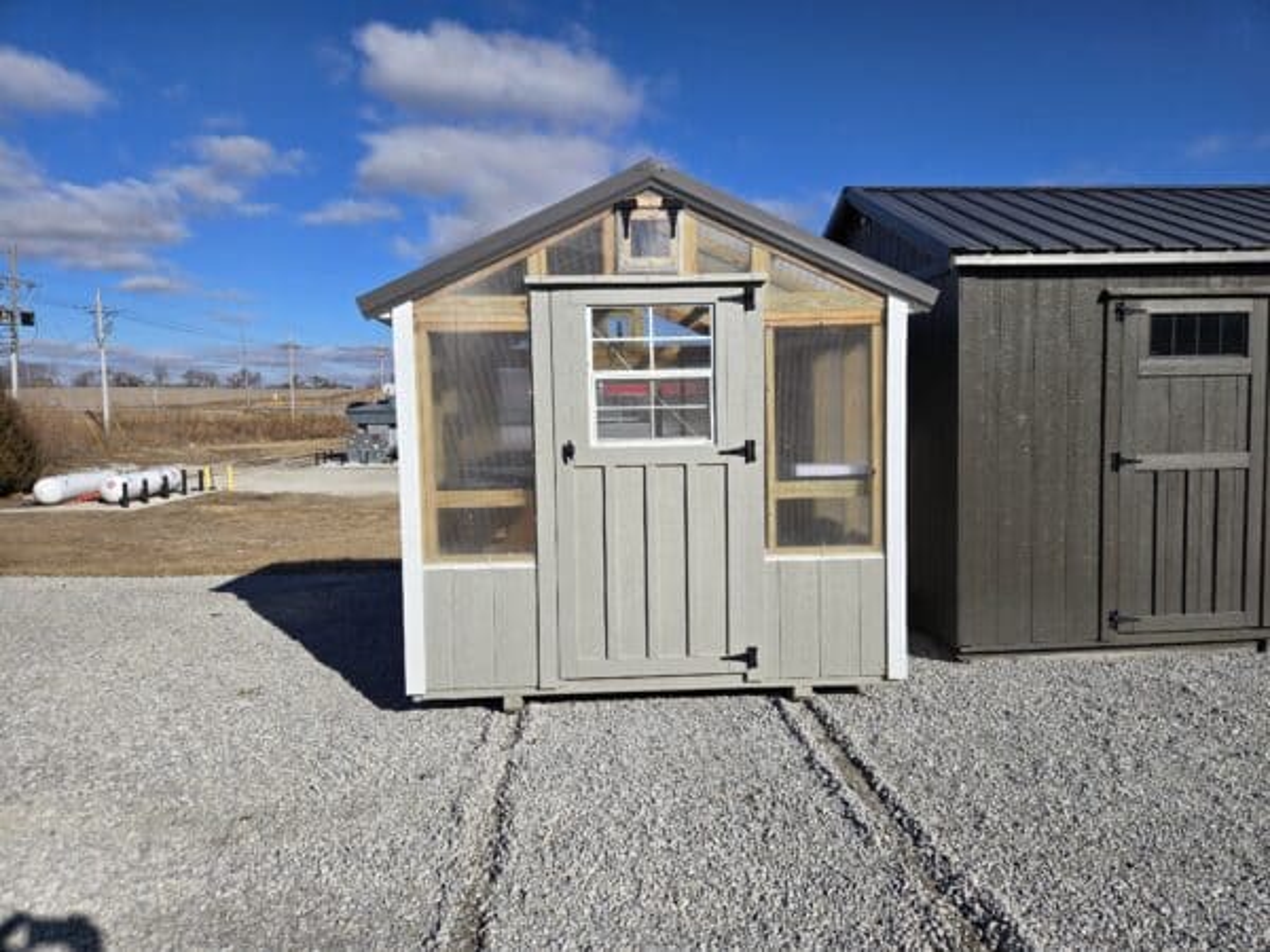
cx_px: 635
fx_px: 844
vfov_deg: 58.9
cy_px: 476
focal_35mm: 23
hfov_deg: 73.9
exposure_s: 1/3483
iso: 25
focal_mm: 5.4
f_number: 1.8
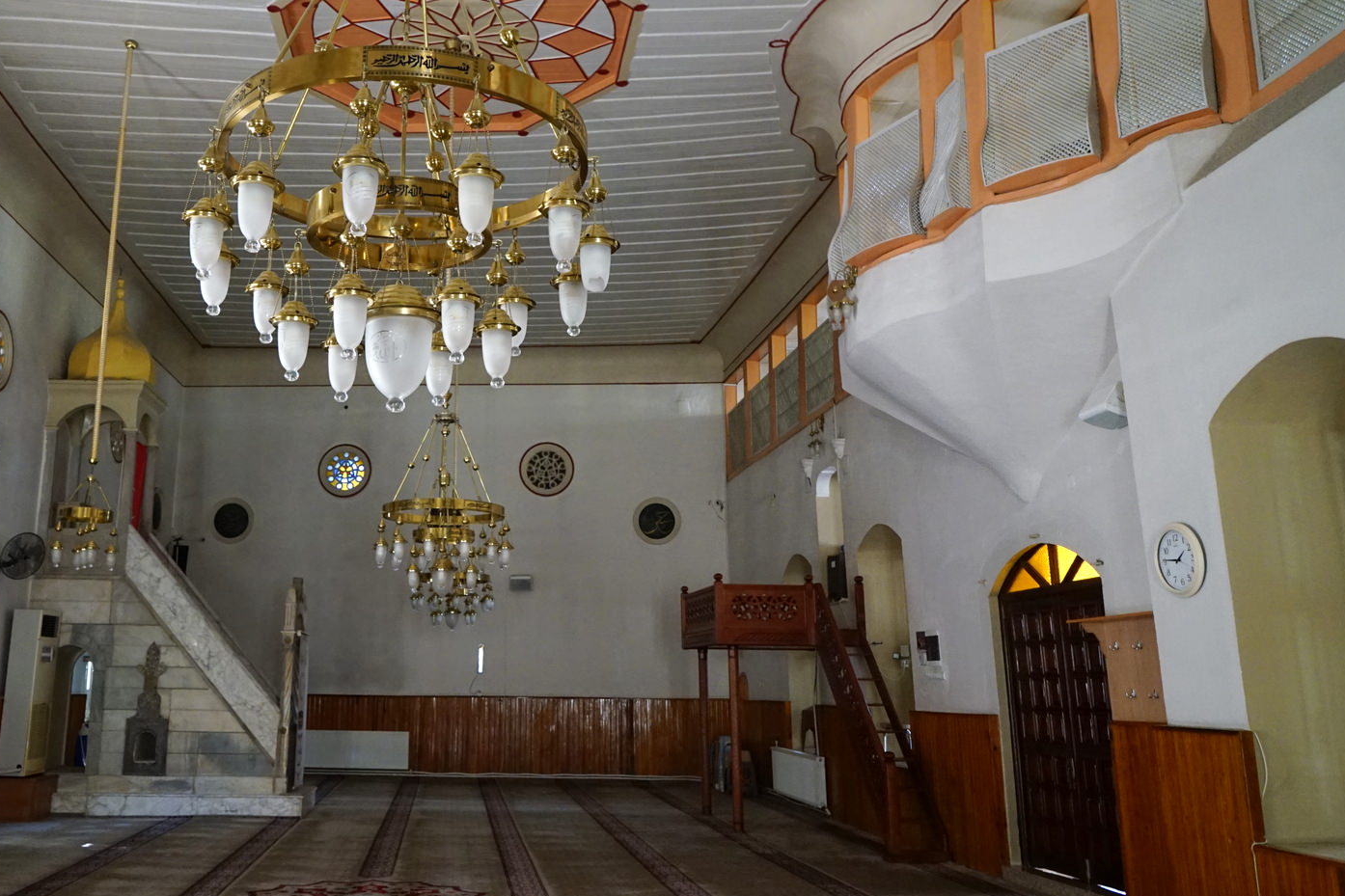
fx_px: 1158
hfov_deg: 59.5
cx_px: 499
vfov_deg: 42.3
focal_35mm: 31
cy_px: 409
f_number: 9
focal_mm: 24
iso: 3200
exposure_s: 1/20
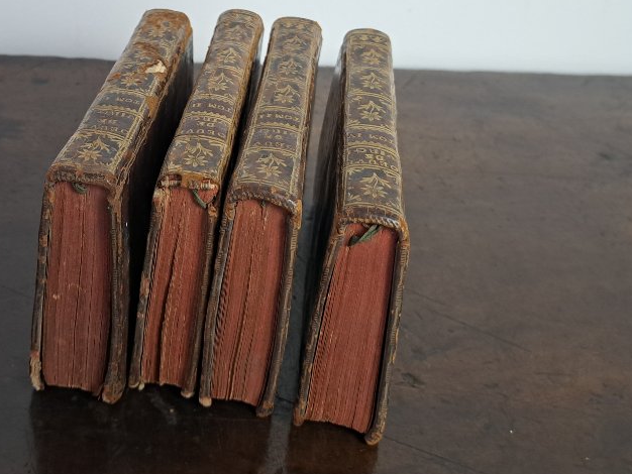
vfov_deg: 31.3
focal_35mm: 46
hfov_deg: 40.3
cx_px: 177
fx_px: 840
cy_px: 152
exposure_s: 1/50
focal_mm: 5.23
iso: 125
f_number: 1.8
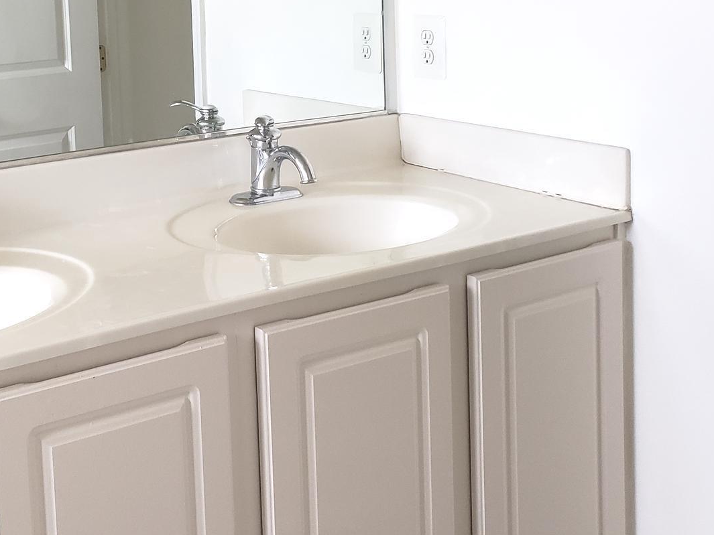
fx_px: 1031
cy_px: 48
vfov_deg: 28.0
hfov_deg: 37.0
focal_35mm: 50
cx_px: 158
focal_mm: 4.3
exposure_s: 1/60
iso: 250
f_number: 2.4
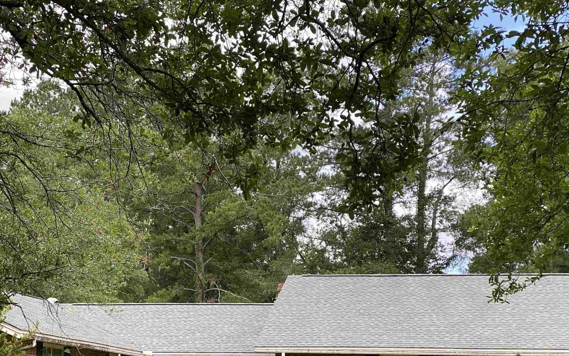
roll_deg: -1.7
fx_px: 1256
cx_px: 226
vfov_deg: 16.0
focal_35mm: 81
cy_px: 303
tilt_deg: +3.9
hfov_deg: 25.5
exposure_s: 1/203
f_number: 2
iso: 20
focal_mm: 6
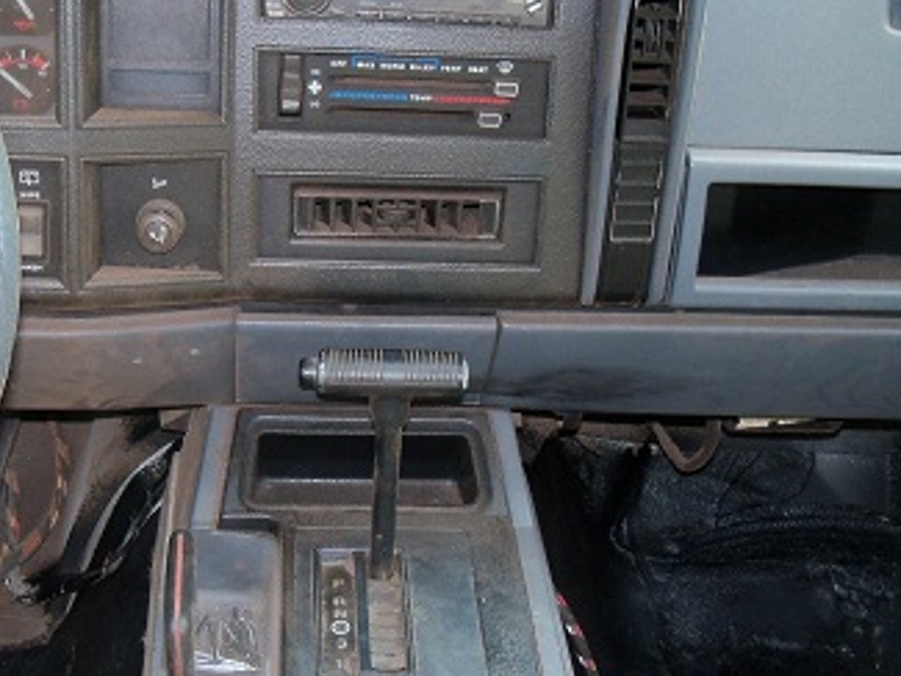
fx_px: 1536
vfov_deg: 24.8
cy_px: 389
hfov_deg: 32.3
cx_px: 280
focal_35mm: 59
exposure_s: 1/30
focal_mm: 6.2
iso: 200
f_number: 3.5
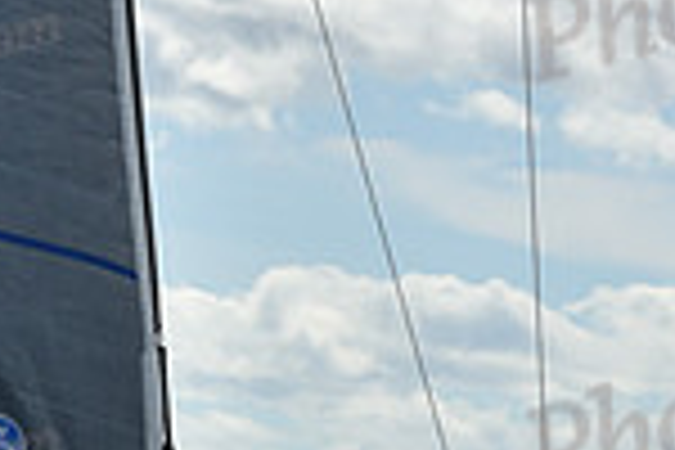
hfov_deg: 4.1
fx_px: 9431
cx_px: 297
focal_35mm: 503
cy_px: 677
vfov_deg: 2.7
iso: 320
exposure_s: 1/1000
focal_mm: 130
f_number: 9
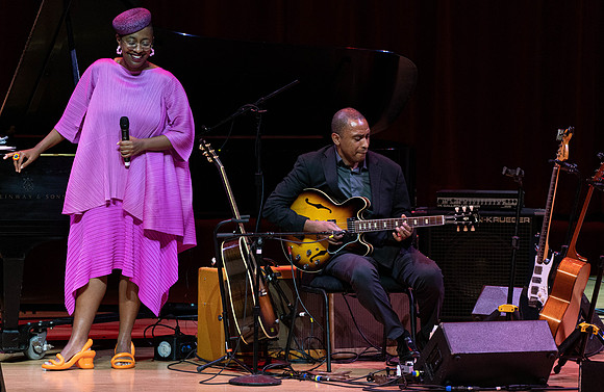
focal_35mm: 412
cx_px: 309
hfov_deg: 5.0
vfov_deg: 3.3
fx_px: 6863
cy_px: 205
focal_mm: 400
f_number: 8
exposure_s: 1/320
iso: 4000
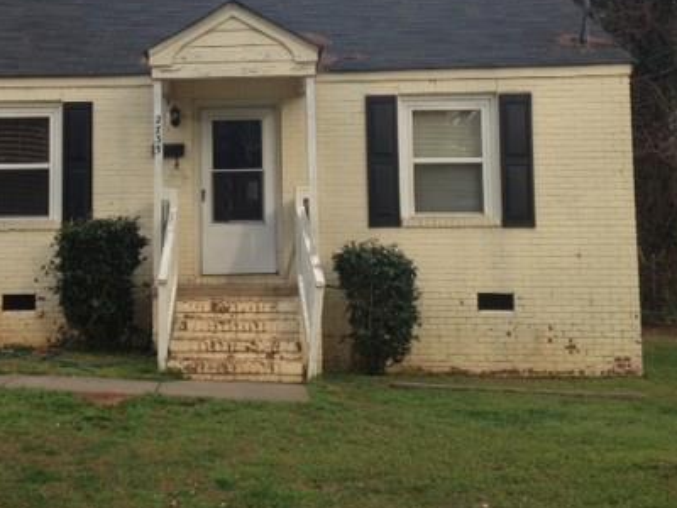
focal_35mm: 56
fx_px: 1095
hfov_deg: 33.7
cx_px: 181
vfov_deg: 26.0
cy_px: 193
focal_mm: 4.28
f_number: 2.4
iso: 50
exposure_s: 1/224
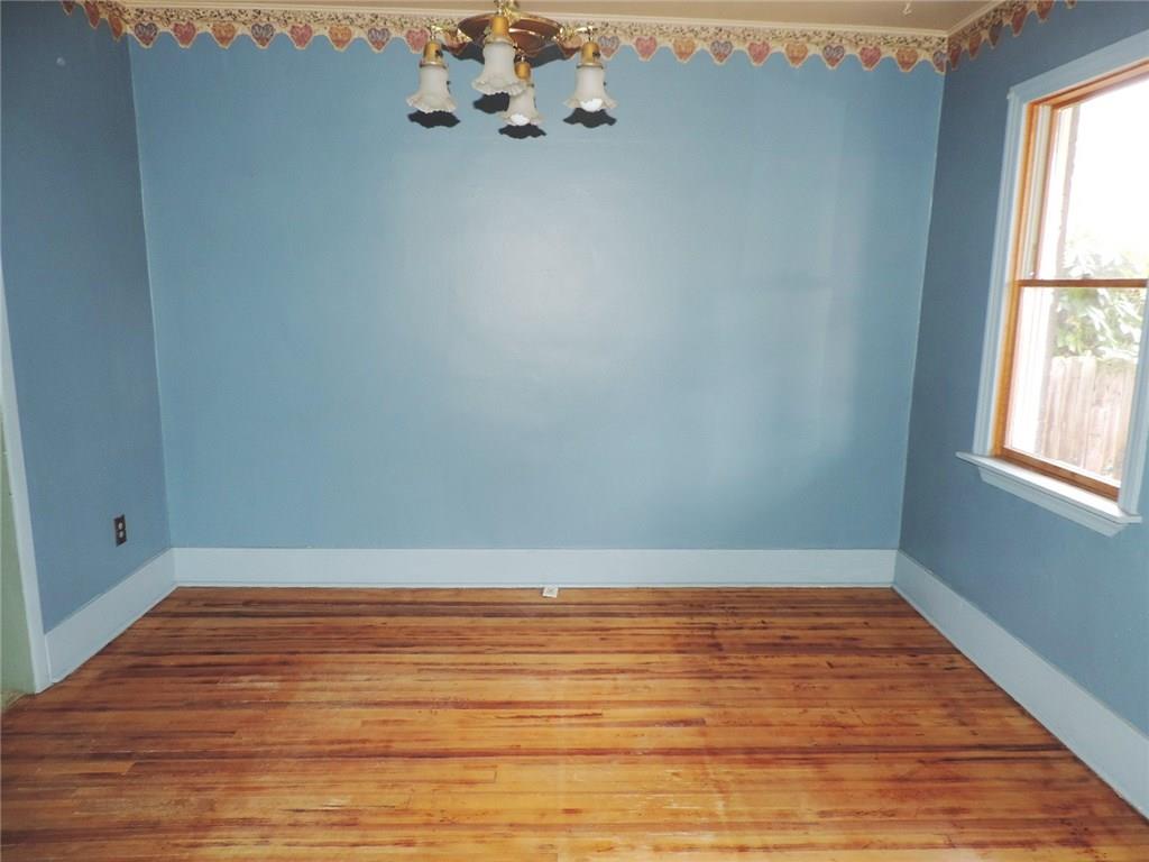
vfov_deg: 56.8
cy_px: 431
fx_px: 797
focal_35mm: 24
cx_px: 574
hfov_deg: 71.6
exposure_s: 1/30
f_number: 3
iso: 200
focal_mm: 4.3
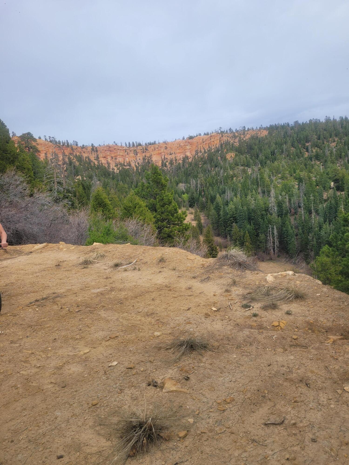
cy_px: 232
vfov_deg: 67.3
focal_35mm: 26
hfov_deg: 53.1
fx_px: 350
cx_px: 174
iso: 40
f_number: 1.8
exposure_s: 1/2049
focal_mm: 5.4
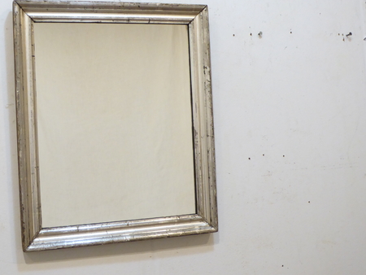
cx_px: 127
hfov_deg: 34.1
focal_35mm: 56
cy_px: 127
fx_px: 592
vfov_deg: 26.1
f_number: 3.8
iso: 400
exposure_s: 1/30
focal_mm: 7.2
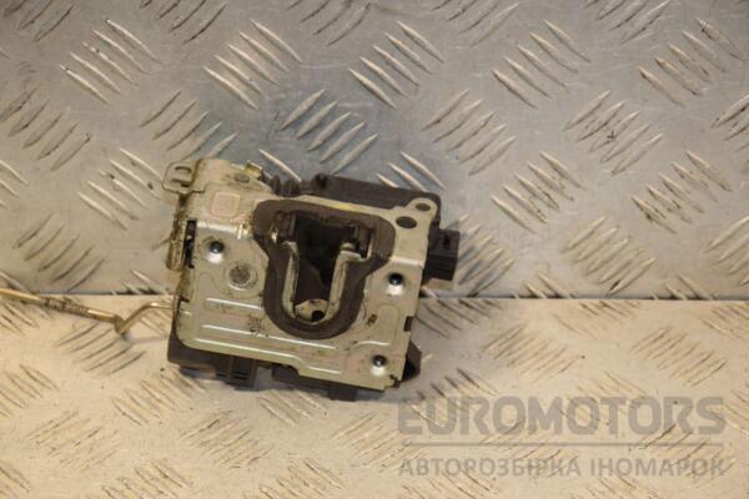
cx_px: 374
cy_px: 250
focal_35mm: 120
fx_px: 2496
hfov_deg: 17.1
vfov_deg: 11.4
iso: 800
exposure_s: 1/200
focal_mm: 80
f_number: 6.3
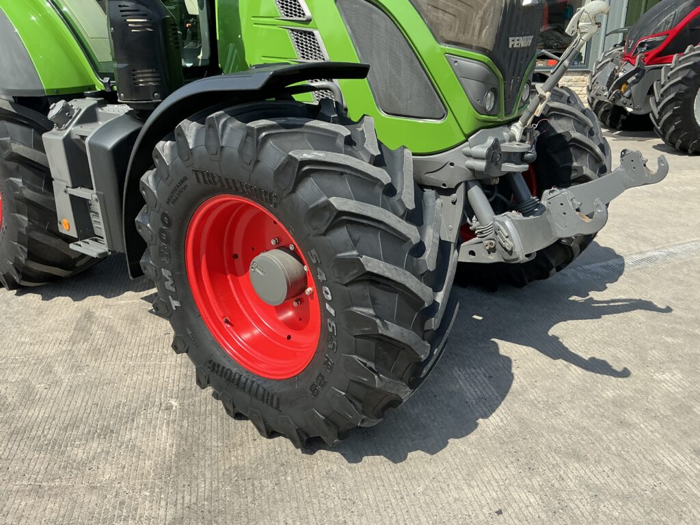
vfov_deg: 49.7
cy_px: 262
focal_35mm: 28
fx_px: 566
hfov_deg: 63.4
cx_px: 350
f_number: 1.8
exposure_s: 1/1055
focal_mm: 3
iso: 25
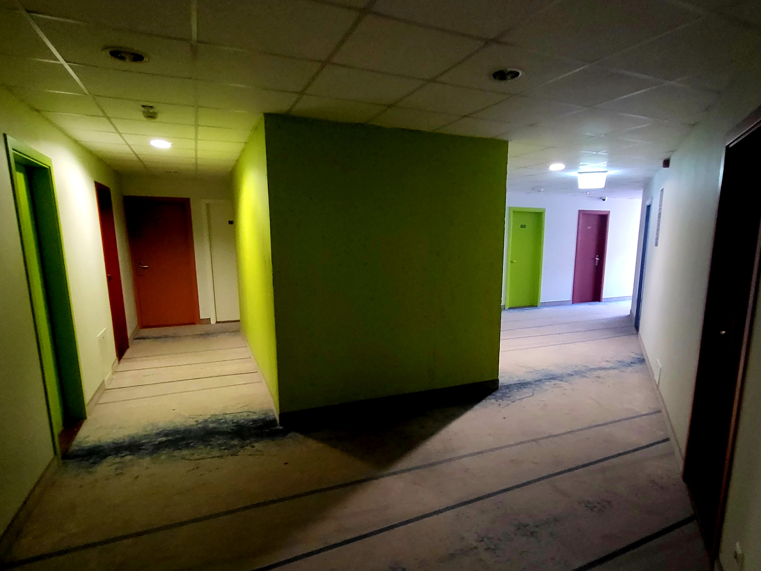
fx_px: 286
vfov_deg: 89.9
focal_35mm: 13
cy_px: 286
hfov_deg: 106.2
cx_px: 380
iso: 1000
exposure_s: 1/25
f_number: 2.2
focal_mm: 1.74
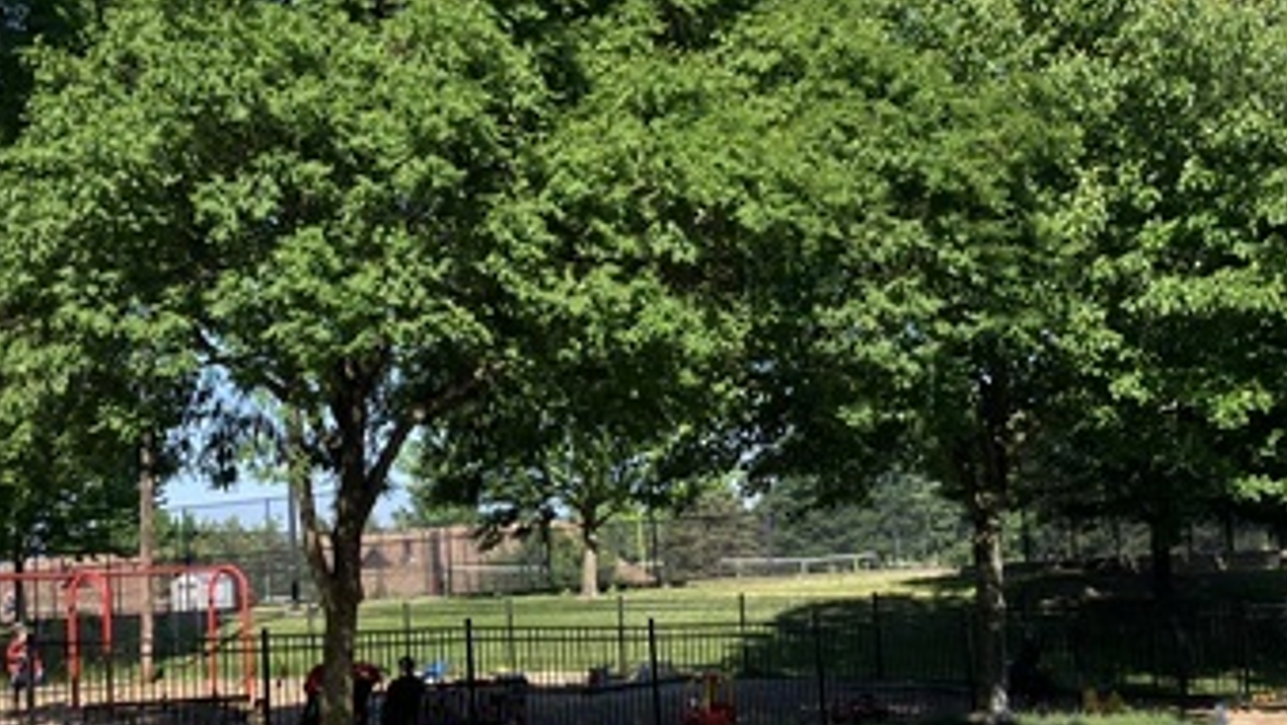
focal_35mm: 60
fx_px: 2048
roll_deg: +3.7
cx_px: 473
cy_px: 459
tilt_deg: +5.2
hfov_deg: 34.7
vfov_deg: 20.0
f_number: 1.8
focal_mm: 3.99
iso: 32
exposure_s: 1/813
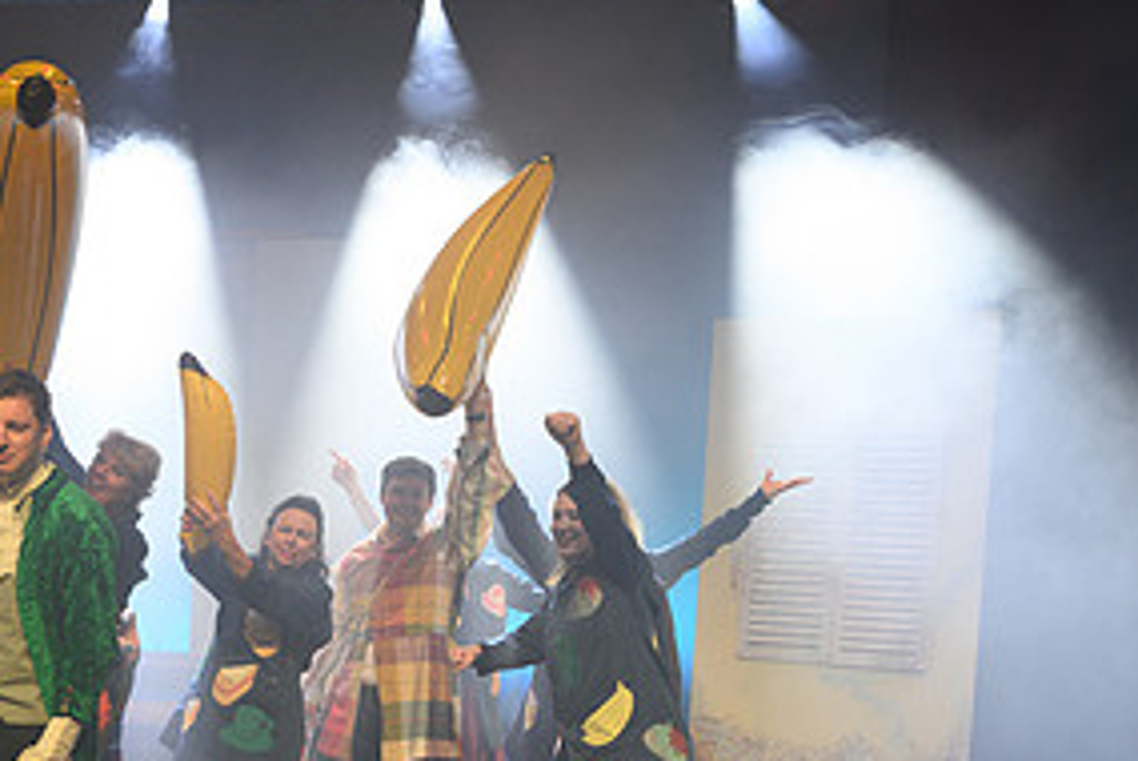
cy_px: 643
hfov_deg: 35.4
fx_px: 1614
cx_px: 20
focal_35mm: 51
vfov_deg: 25.9
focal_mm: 25
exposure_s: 1/40
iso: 800
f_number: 6.3
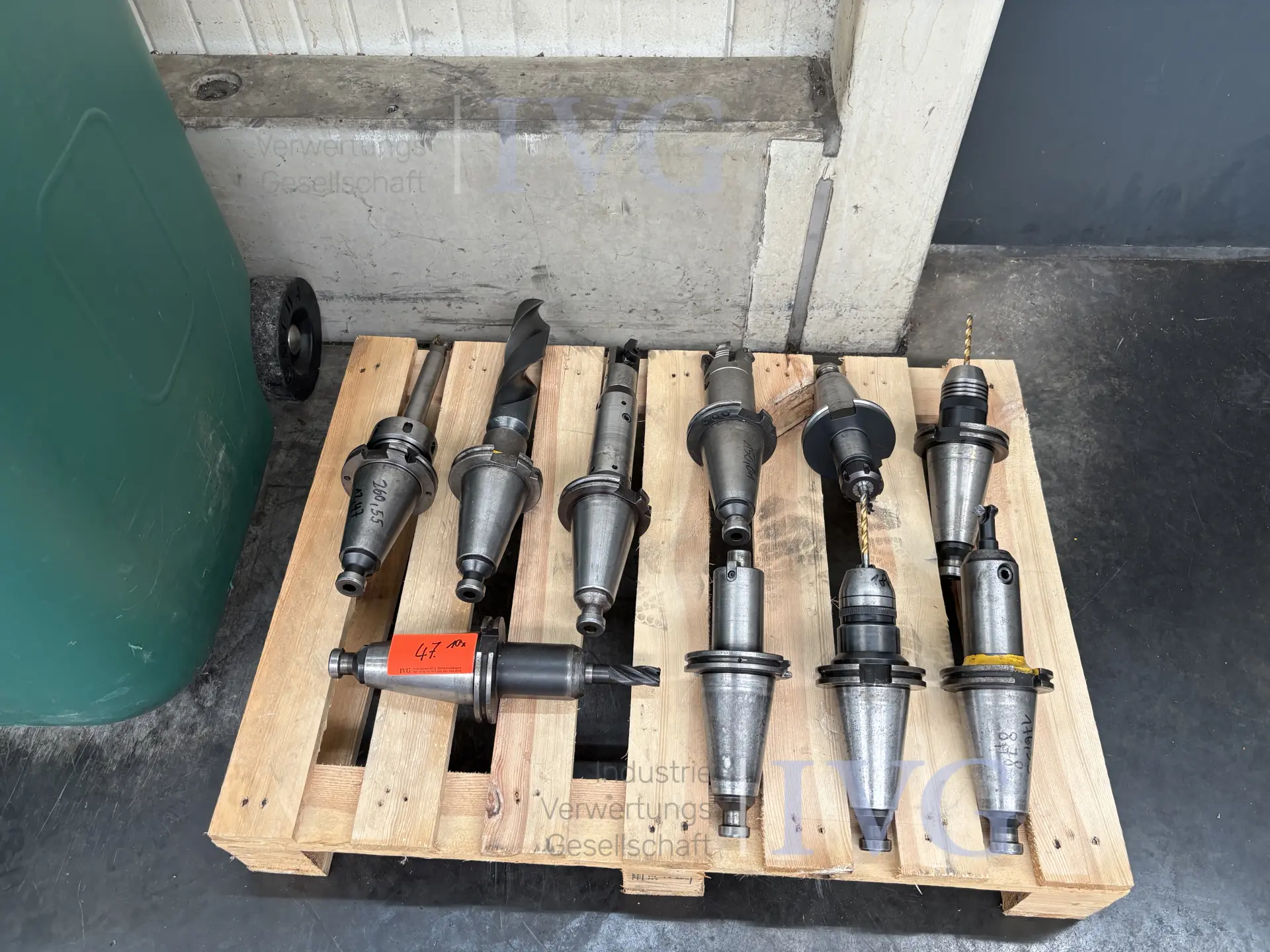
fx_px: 954
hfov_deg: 67.3
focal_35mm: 26
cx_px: 635
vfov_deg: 53.1
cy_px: 476
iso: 125
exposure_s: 1/113
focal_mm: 5.96
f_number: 1.6
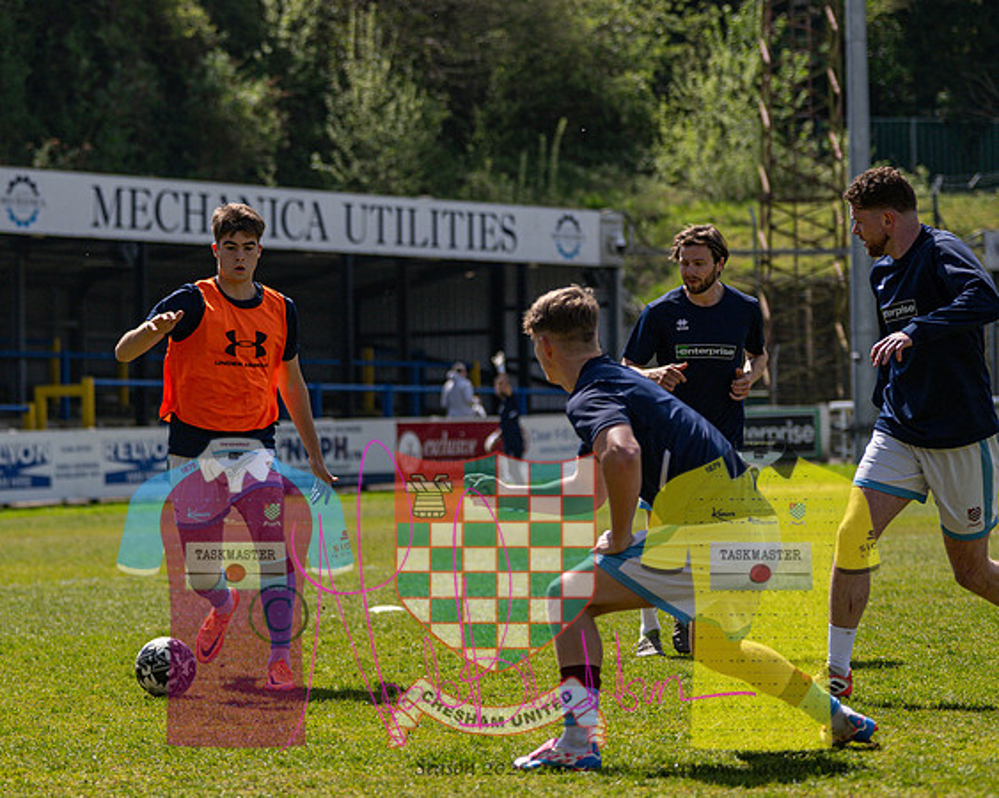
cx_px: 320
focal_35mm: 151
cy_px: 344
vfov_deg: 10.2
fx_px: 4474
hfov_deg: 12.7
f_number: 2.5
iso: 400
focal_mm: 79
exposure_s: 1/8000
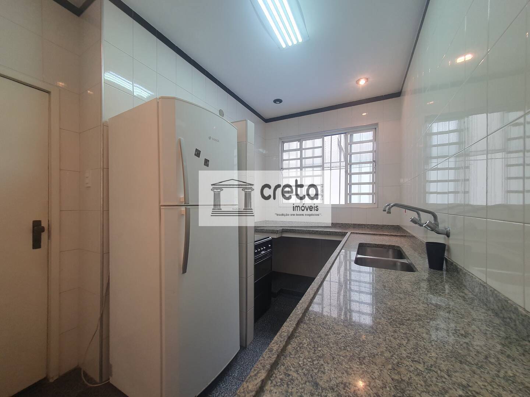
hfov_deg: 106.2
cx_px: 265
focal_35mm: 13
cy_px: 198
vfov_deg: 89.9
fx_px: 199
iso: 80
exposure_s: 1/60
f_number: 2.2
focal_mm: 1.8
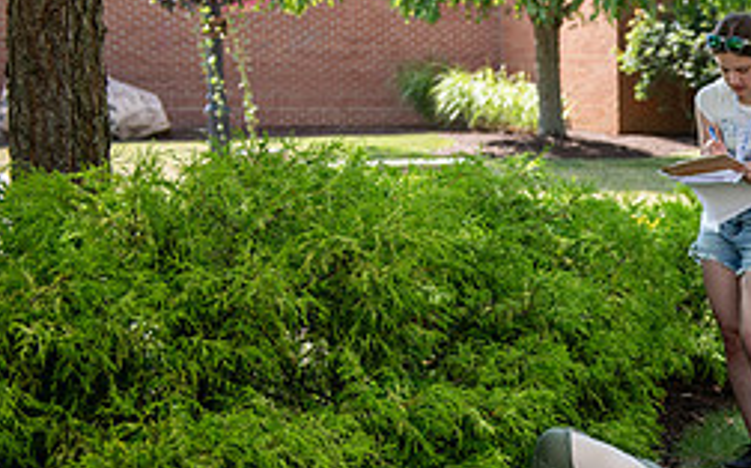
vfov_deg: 13.8
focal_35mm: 94
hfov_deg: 20.9
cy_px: 362
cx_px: 849
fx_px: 1922
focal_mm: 40
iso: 160
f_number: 3.2
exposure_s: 1/500
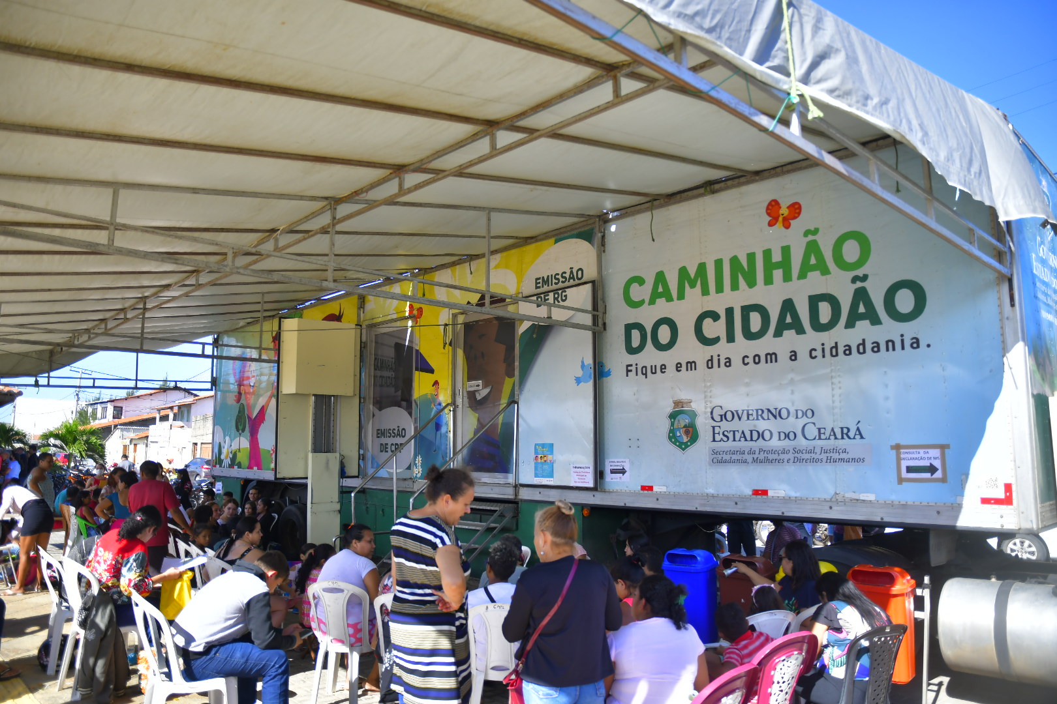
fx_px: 705
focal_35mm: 24
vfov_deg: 53.1
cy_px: 352
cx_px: 528
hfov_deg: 73.7
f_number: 2.8
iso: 200
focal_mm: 16
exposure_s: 1/1500
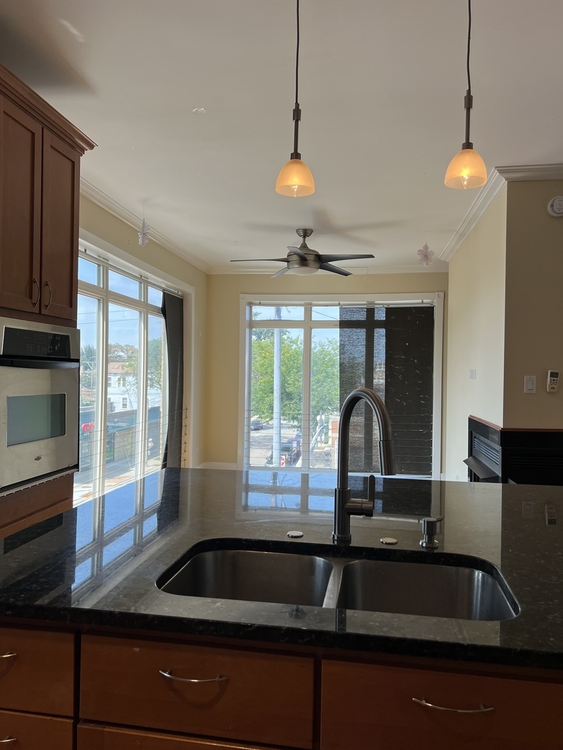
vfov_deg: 67.3
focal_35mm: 26
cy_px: 375
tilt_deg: +0.9
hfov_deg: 53.1
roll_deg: +0.4
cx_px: 282
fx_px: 564
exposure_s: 1/446
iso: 50
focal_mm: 5.7
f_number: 1.5
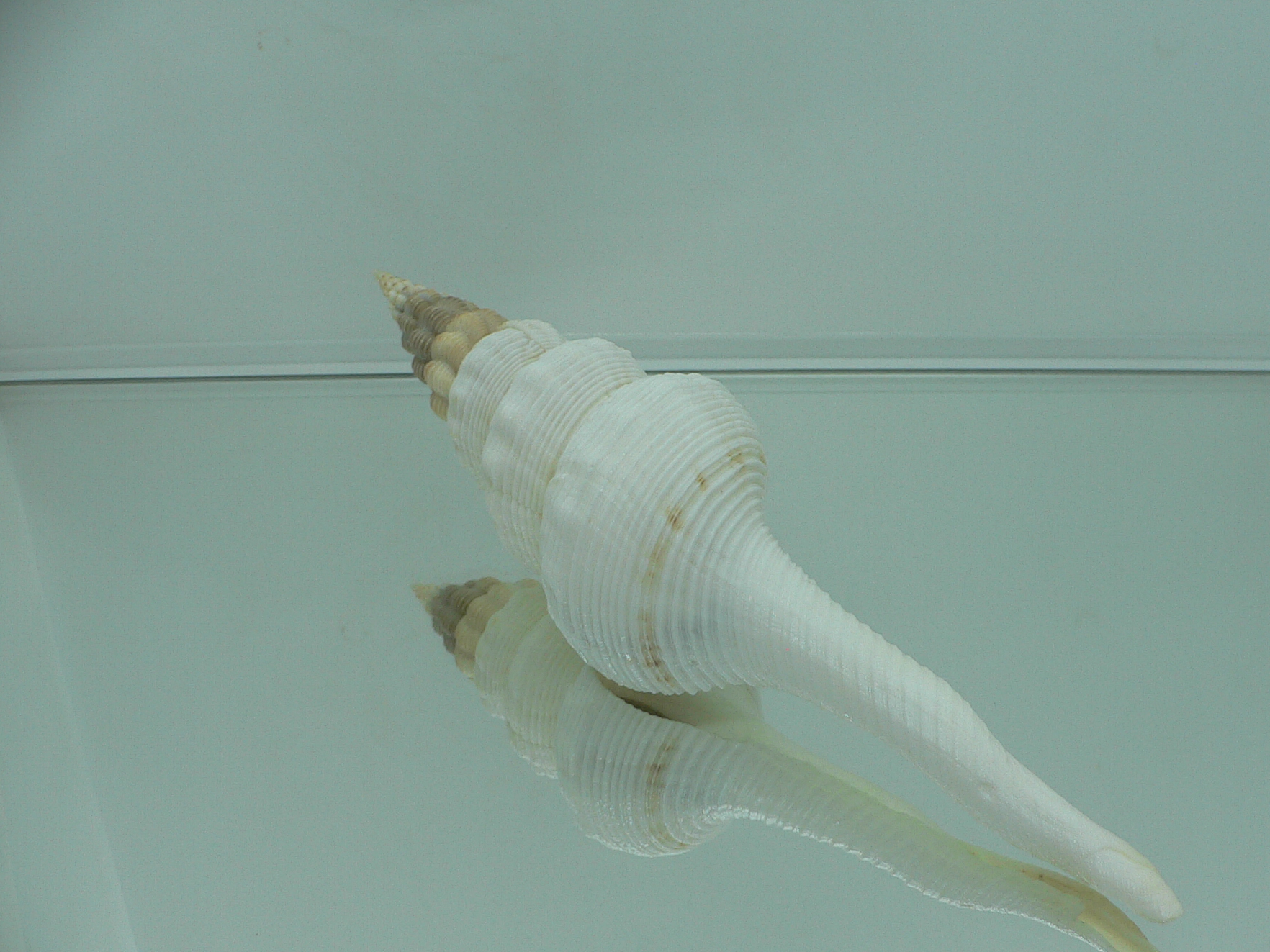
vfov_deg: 35.9
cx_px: 706
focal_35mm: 40
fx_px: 1468
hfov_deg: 46.7
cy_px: 543
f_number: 2.8
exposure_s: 1/60
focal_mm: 4.6
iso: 80
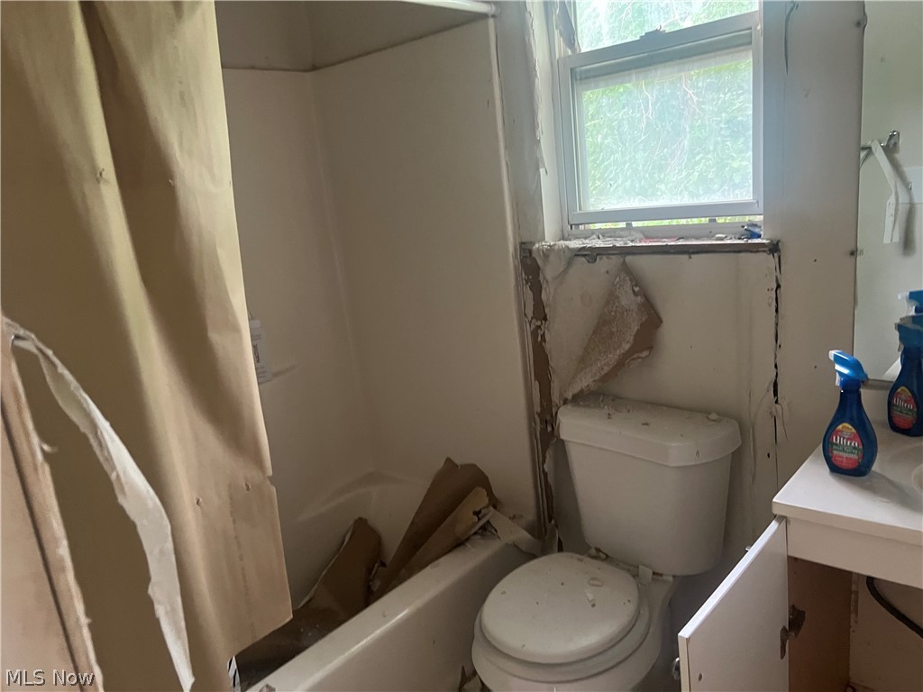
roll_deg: +7.1
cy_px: 346
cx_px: 462
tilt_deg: -15.6
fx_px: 693
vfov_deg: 53.1
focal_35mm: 26
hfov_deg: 67.3
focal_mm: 5.7
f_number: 1.5
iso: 500
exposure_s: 1/41
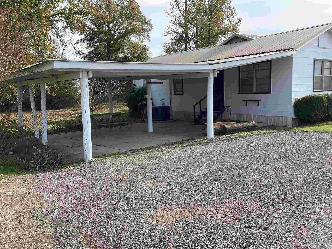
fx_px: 297
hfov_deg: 58.4
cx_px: 166
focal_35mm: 31
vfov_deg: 45.4
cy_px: 124
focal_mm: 3.3
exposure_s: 1/570
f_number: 2.4
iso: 25
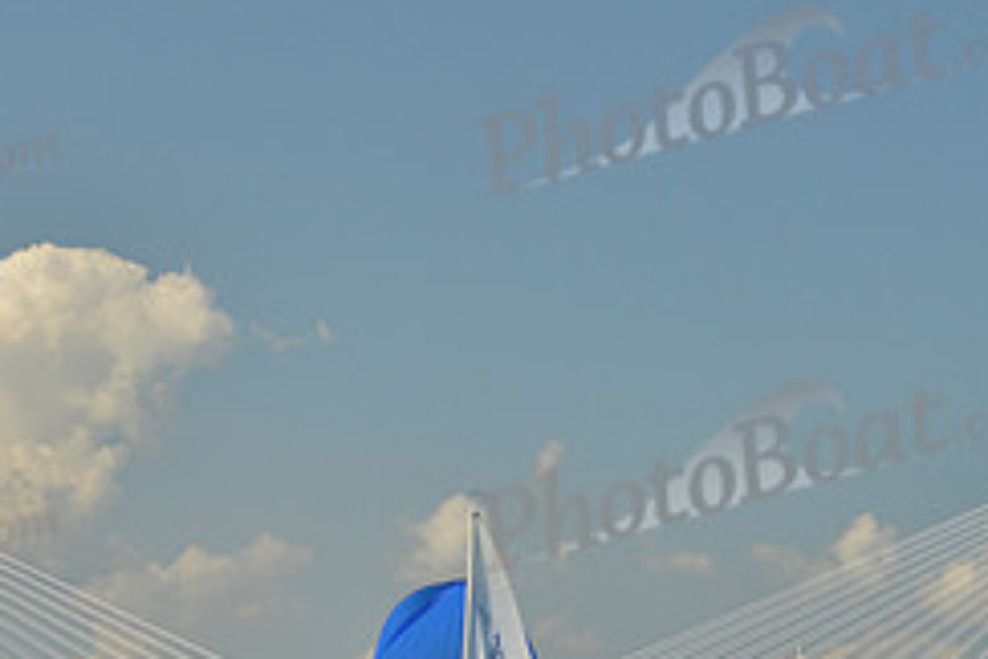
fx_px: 5626
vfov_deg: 6.7
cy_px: 734
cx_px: 272
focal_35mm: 205
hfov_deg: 10.0
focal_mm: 86
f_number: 5.6
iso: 280
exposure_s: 1/1250
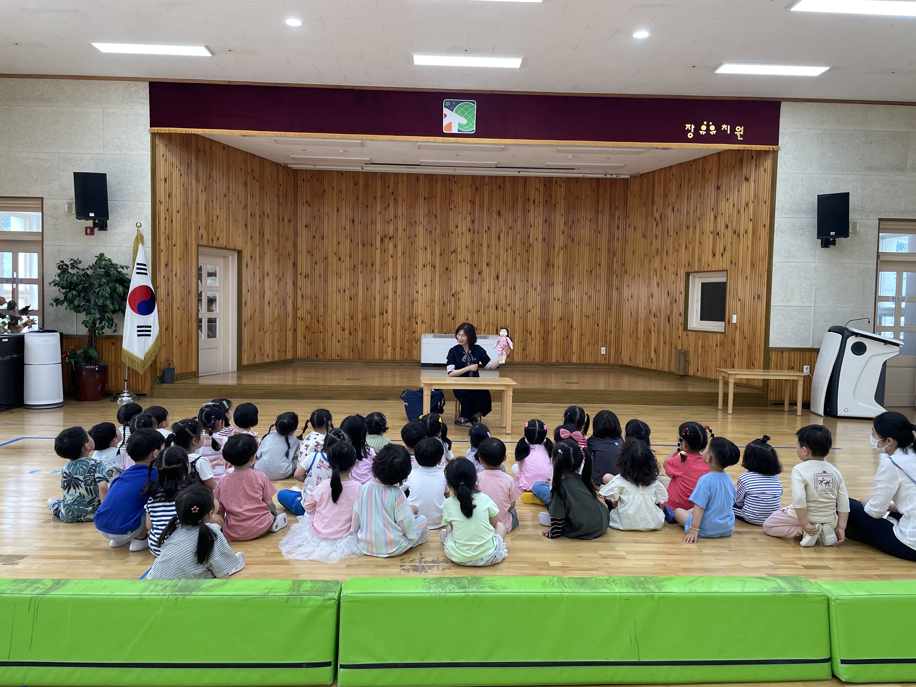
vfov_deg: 53.1
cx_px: 458
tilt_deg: -3.0
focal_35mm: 26
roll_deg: -0.6
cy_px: 344
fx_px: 688
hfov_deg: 67.3
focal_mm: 4.2
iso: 100
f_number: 1.6
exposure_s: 1/120
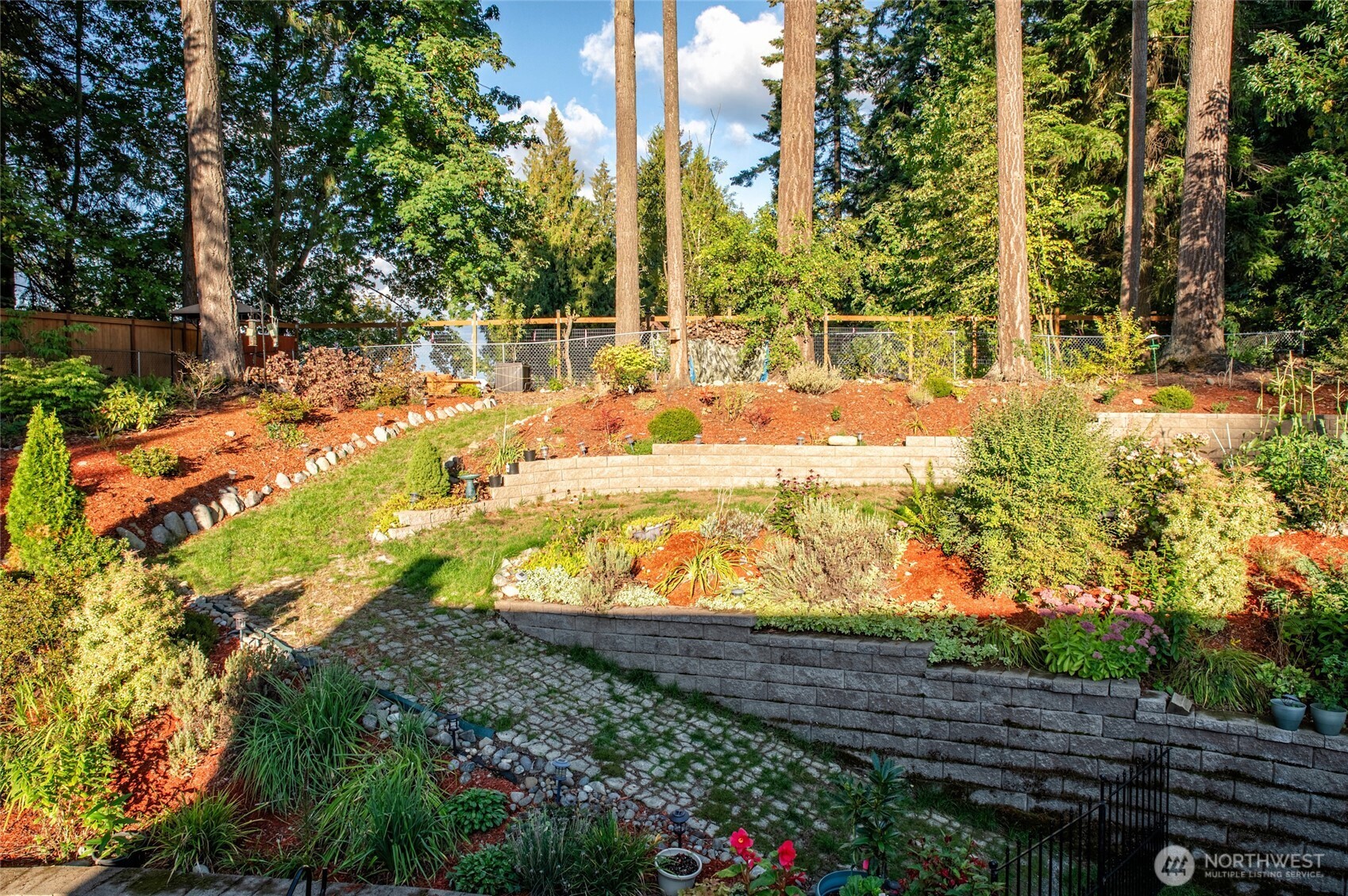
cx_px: 674
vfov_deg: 53.0
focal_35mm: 24
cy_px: 448
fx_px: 898
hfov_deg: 73.8
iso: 200
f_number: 8
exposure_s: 1/2000
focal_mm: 24
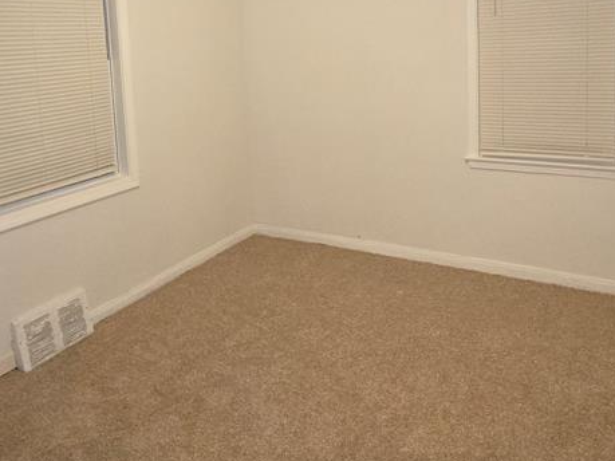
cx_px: 279
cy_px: 92
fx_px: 515
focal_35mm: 29
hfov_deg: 61.6
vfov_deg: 45.8
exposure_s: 1/60
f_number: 2.2
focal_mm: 2.2
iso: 250
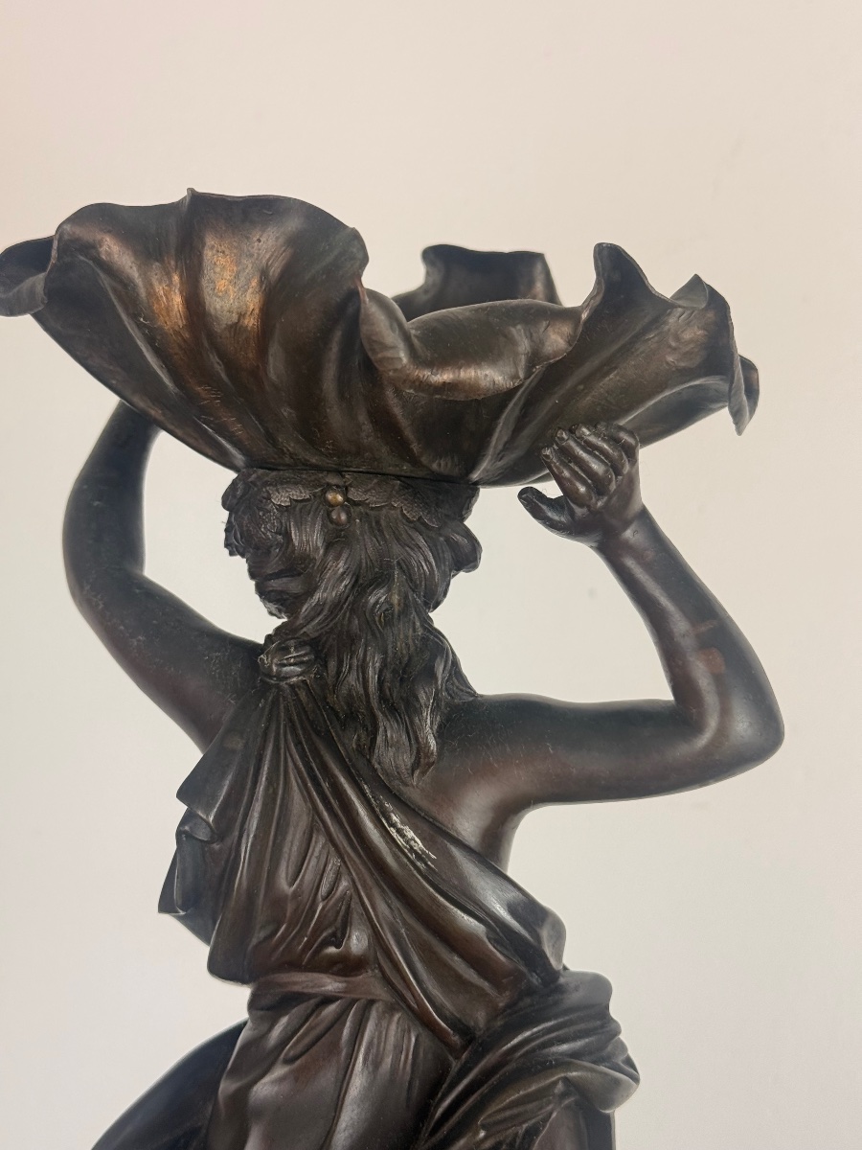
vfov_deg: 39.7
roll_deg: -3.2
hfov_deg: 30.3
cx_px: 431
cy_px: 575
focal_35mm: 48
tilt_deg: +3.8
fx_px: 1594
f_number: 1.78
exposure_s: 1/128
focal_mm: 6.76
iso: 50
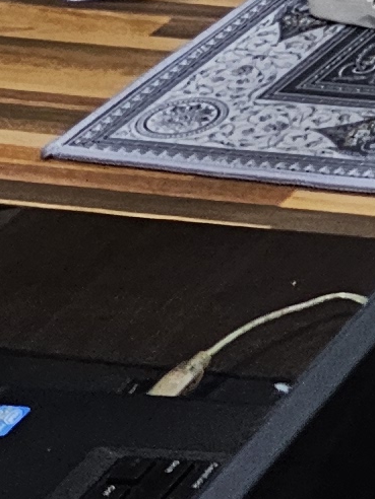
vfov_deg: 9.5
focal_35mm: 187
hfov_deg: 6.4
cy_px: -678
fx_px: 2701
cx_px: 1543
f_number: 1.7
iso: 200
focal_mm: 6.3
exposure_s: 1/120
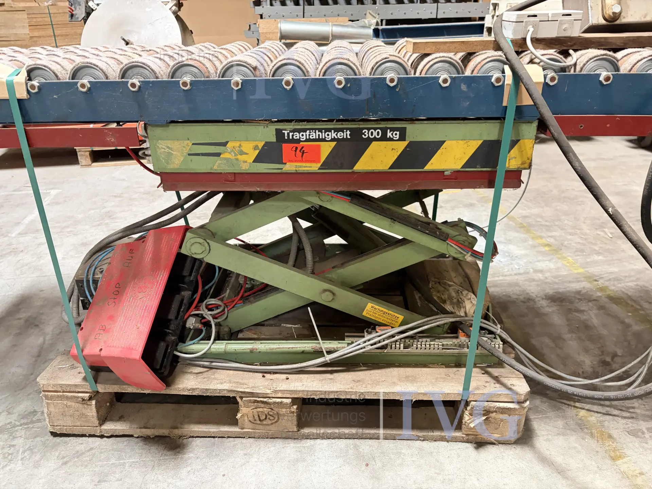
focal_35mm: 26
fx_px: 490
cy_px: 244
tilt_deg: -22.5
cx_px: 326
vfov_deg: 53.1
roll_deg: +0.6
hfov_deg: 67.3
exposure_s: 1/25
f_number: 1.6
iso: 500
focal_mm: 5.96
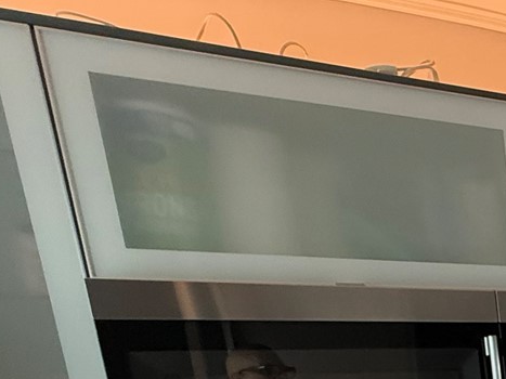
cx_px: 754
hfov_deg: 27.6
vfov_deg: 25.0
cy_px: 527
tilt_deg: -12.1
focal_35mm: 48
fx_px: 701
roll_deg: +1.5
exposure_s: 1/60
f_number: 2.2
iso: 320
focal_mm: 2.22
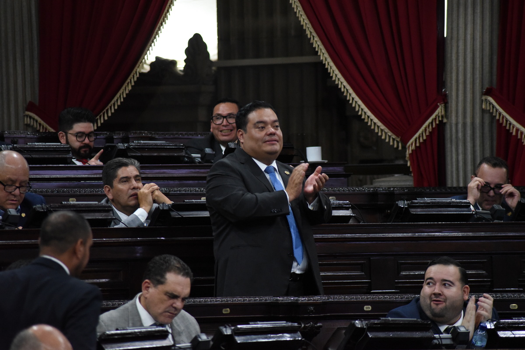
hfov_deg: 9.4
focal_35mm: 220
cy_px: 175
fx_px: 3209
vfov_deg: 6.3
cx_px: 262
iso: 6400
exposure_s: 1/200
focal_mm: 220
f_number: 5
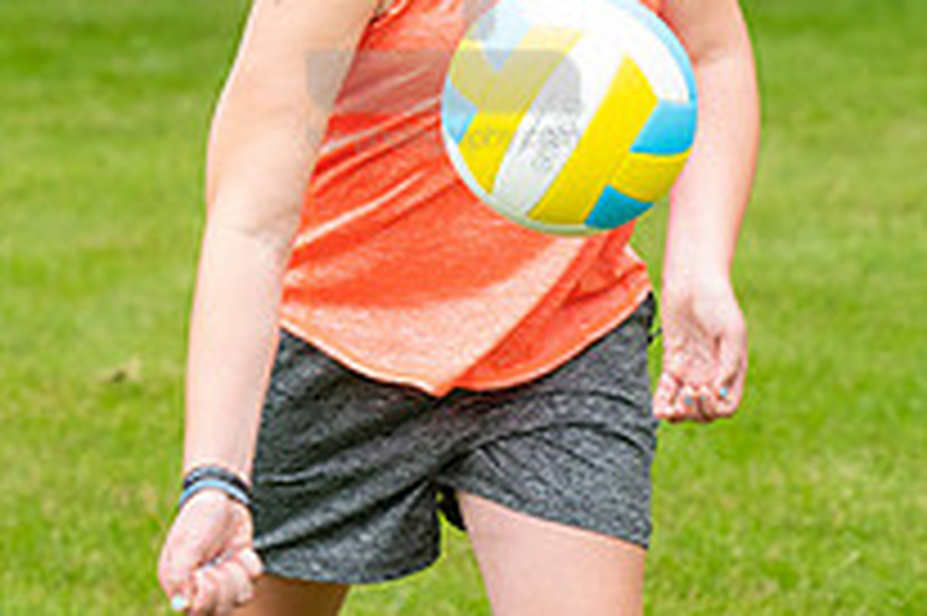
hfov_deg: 6.7
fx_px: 7976
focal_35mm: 310
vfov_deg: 4.4
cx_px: 446
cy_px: -7
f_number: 4.5
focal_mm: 110
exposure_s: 1/1000
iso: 640
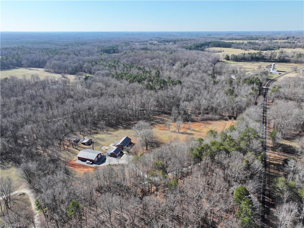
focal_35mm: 24
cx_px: 152
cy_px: 114
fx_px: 211
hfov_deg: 71.6
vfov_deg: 56.8
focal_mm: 12.29
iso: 400
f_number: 2.8
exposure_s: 1/2500
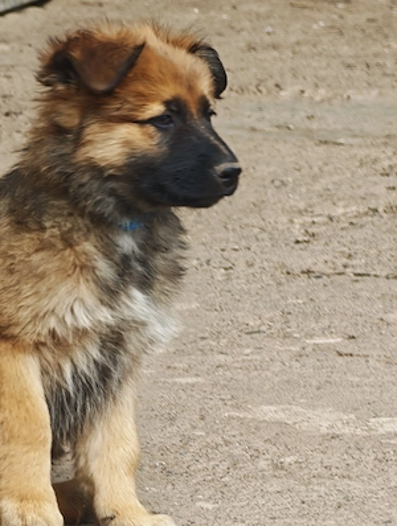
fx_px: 6844
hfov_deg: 3.3
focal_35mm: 449
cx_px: 198
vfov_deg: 4.4
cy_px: 263
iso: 64
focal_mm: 25.1
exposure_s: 1/100
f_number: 2.6
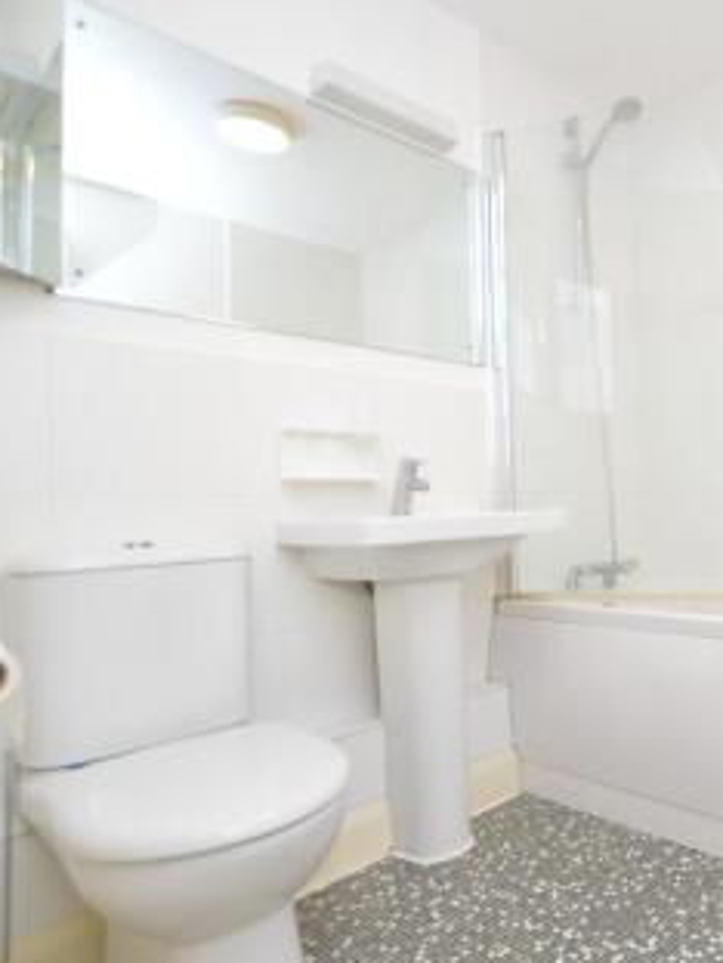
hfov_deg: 52.5
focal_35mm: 22
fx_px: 613
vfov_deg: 76.4
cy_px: 486
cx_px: 670
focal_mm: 10
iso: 500
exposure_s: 1/60
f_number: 3.5
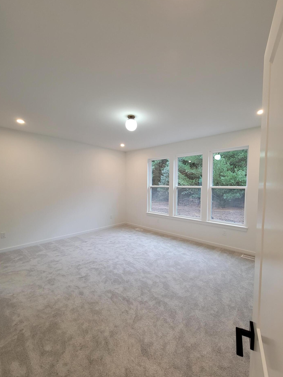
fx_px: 153
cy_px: 194
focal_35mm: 14
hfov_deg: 85.6
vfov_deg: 102.0
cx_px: 150
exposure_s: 1/60
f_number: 2.2
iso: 125
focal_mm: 2.2
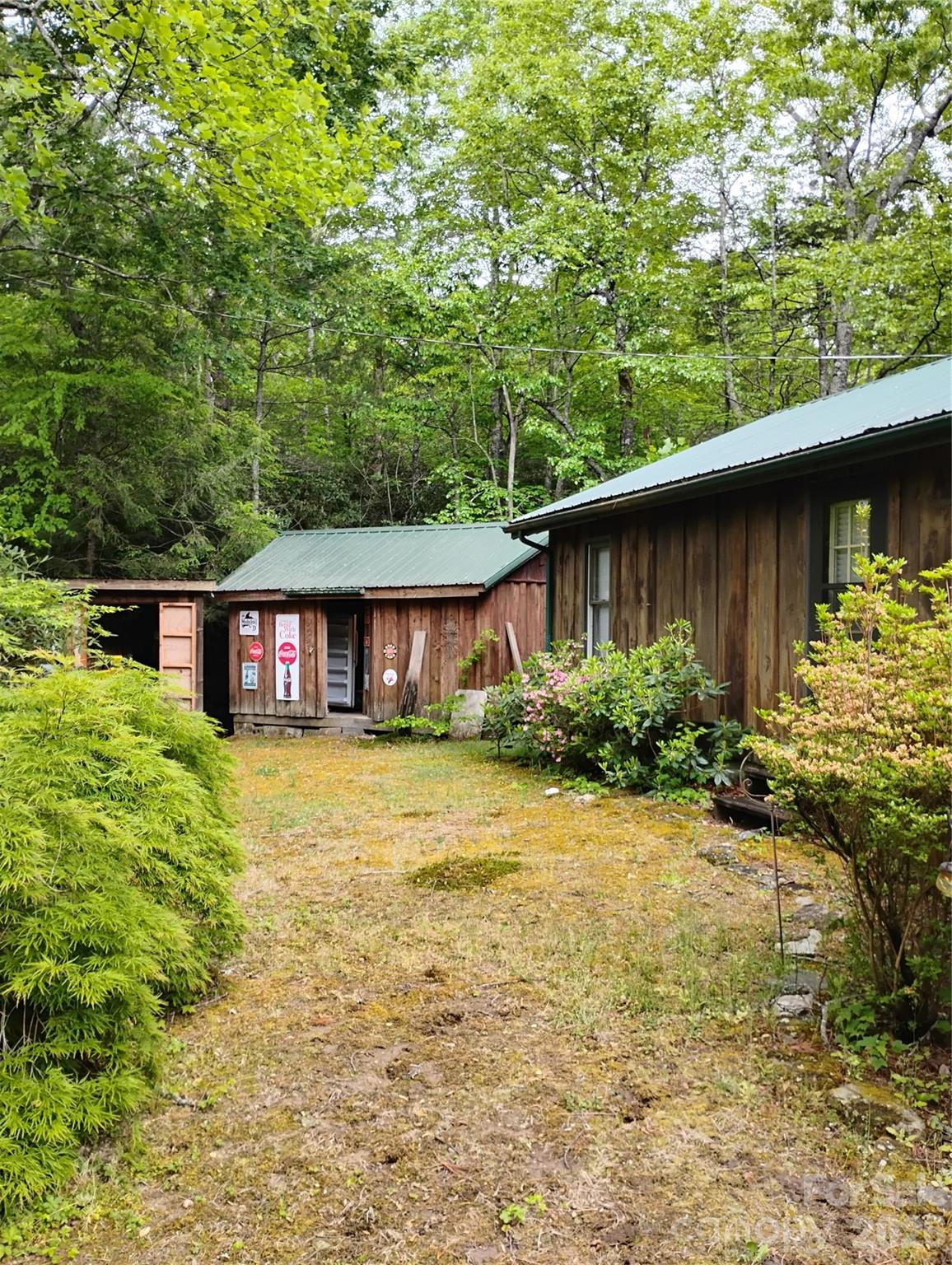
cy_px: 632
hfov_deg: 49.8
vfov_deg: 63.4
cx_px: 476
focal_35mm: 28
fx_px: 1024
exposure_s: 1/120
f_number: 1.8
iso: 469
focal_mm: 4.26
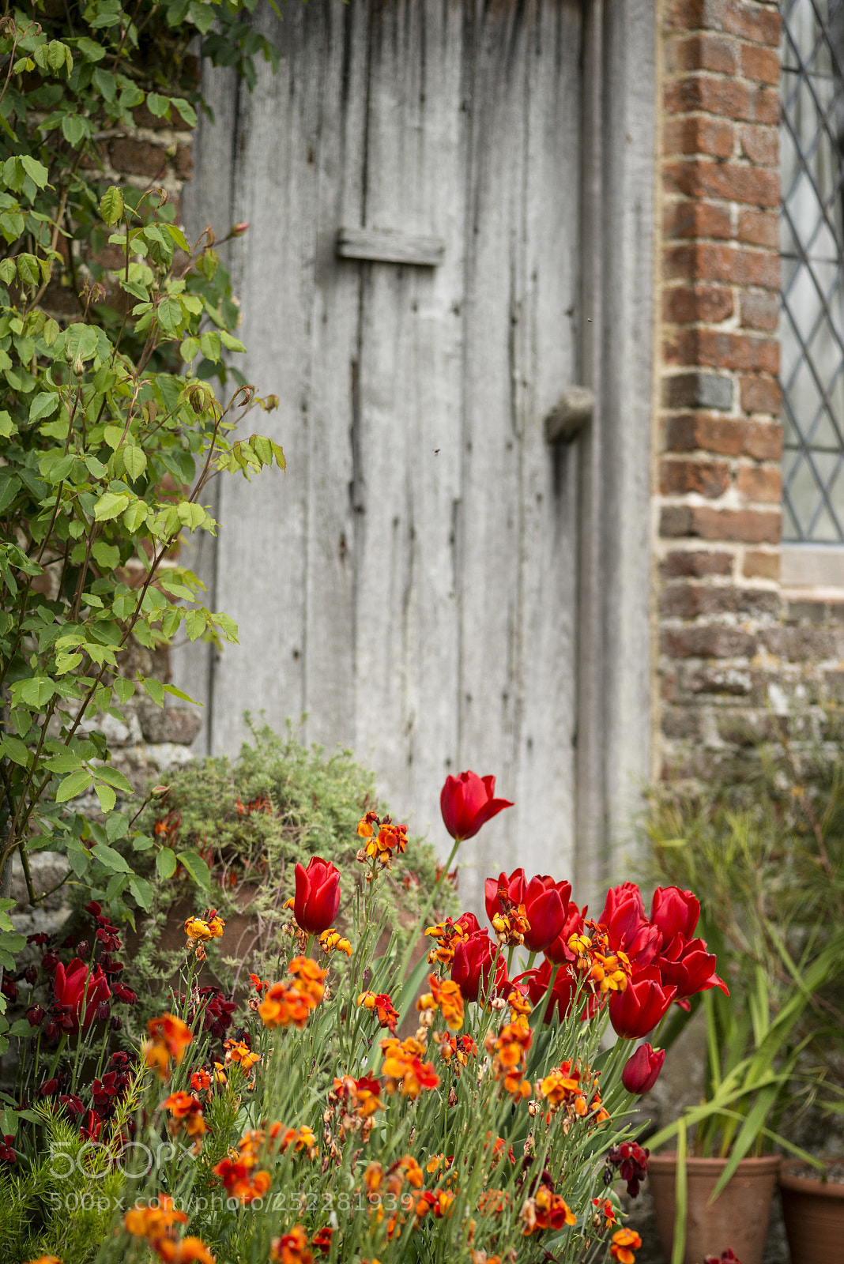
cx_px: 422
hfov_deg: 13.1
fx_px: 3689
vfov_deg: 19.4
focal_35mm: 105
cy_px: 632
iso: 500
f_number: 3.5
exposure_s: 1/1600
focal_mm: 105
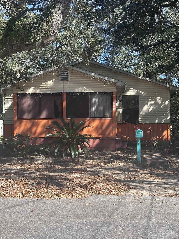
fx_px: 331
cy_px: 120
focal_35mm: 48
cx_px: 90
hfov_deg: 30.3
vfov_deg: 39.7
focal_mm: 6.86
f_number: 1.78
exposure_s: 1/1323
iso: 64
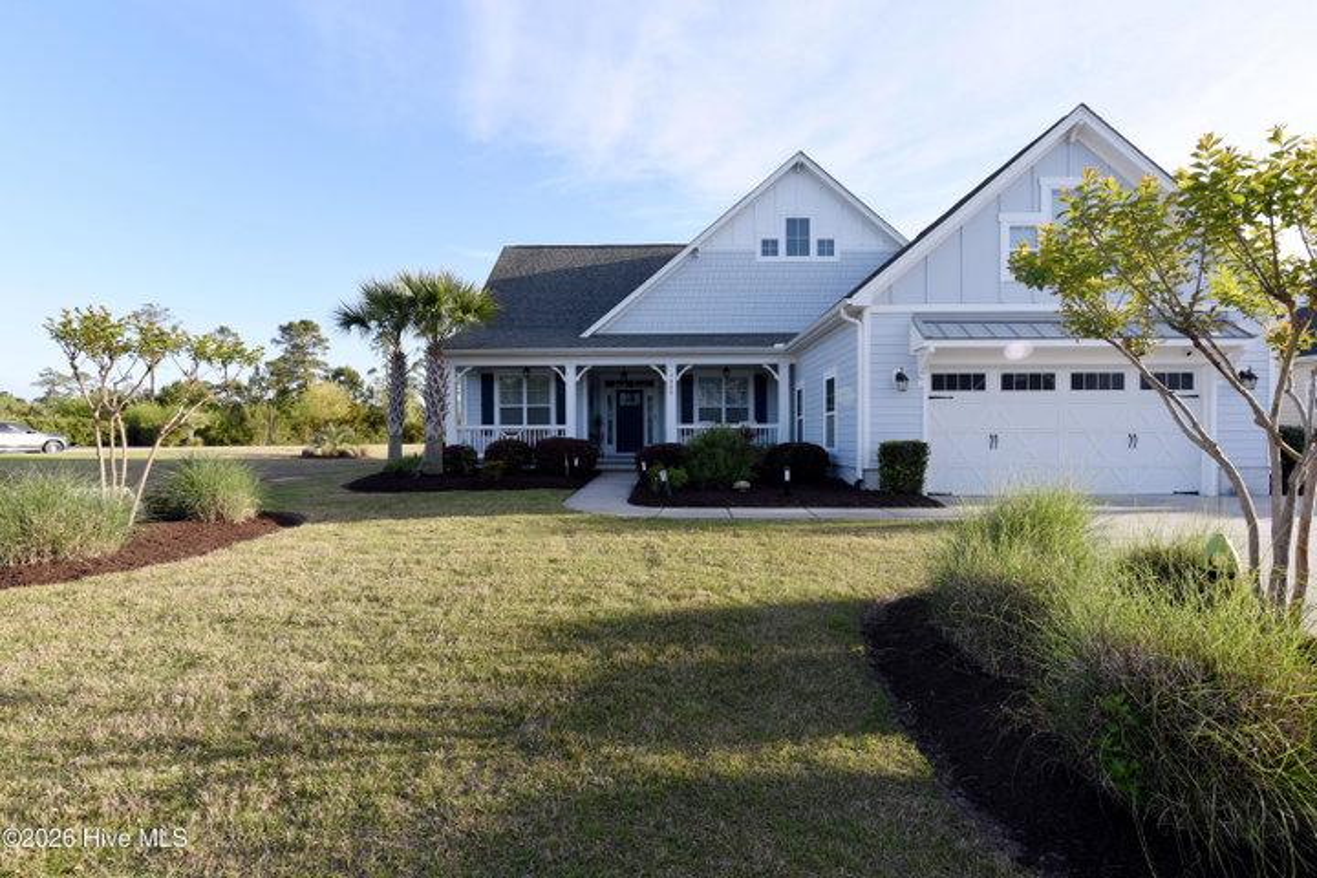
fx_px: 585
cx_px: 658
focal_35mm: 16
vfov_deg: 73.7
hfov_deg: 96.7
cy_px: 439
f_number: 8
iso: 250
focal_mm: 16
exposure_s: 1/200
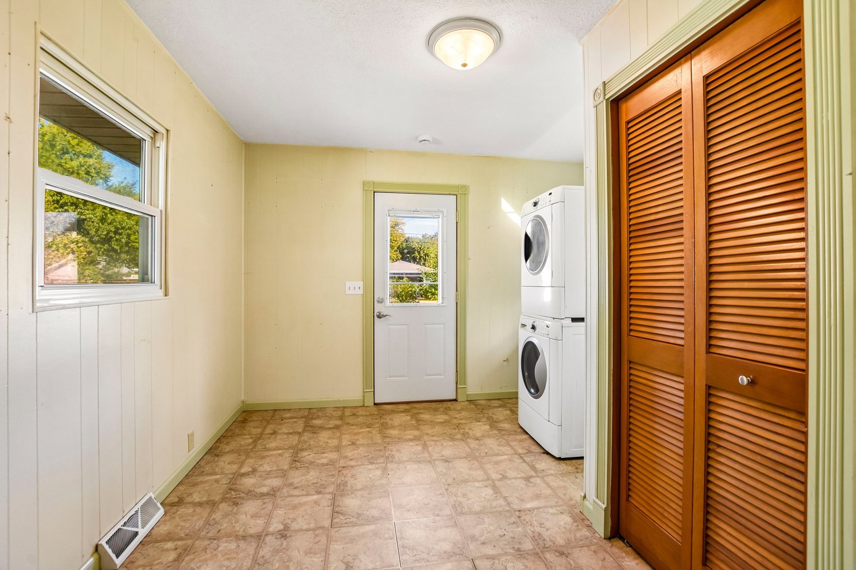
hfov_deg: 100.4
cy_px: 285
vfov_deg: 77.3
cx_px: 428
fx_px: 357
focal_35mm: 15
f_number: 8
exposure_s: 1/20
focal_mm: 10
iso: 400
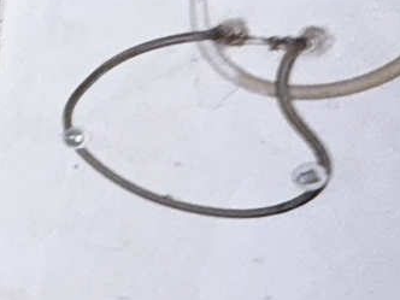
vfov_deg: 18.1
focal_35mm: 81
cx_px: -523
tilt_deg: -15.9
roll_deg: +0.7
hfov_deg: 15.4
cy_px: 218
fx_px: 936
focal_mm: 2.22
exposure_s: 1/16
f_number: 2.2
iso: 320
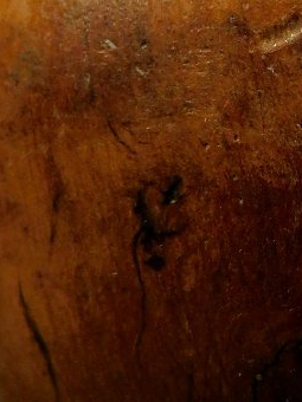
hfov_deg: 7.0
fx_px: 2466
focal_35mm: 212
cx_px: 358
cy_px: 170
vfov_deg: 9.3
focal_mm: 10.7
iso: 400
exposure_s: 1/30
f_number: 4.2
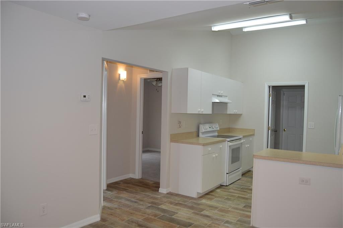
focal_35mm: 27
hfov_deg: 67.4
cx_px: 172
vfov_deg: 47.8
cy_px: 114
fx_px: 257
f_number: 4
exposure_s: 1/125
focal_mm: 18
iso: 400
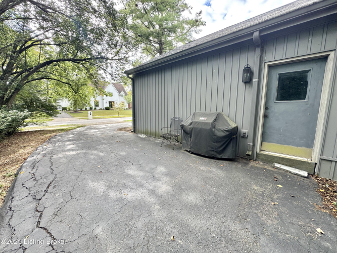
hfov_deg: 102.1
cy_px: 126
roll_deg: -0.9
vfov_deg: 85.7
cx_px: 168
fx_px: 136
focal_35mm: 14
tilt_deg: -8.6
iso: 40
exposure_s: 1/134
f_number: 2.2
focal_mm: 2.22
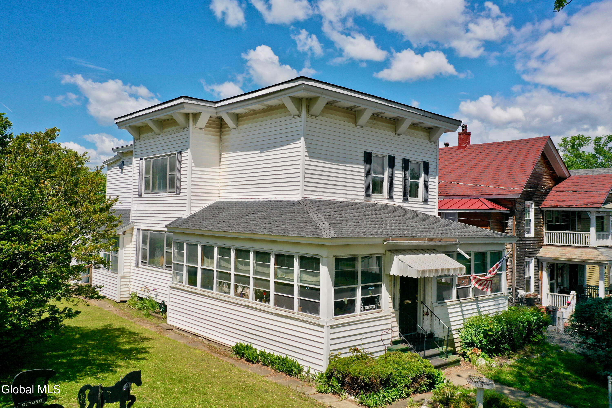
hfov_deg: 65.5
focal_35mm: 28
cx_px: 306
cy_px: 204
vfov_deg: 46.4
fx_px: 476
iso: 100
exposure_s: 1/100
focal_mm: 10.26
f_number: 4
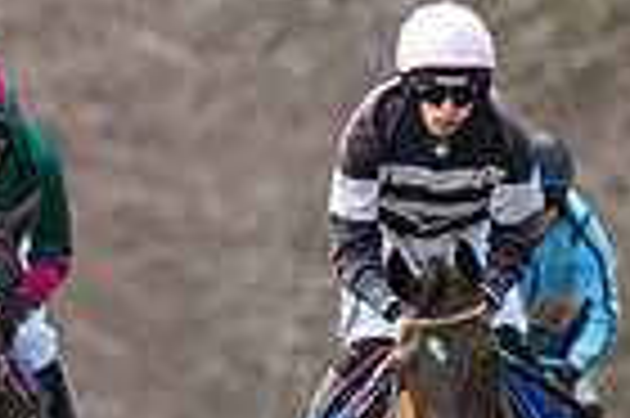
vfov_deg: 0.5
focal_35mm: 2686
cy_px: 462
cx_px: 502
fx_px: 46950
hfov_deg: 0.8
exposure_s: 1/1250
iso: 1000
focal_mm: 300
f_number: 4
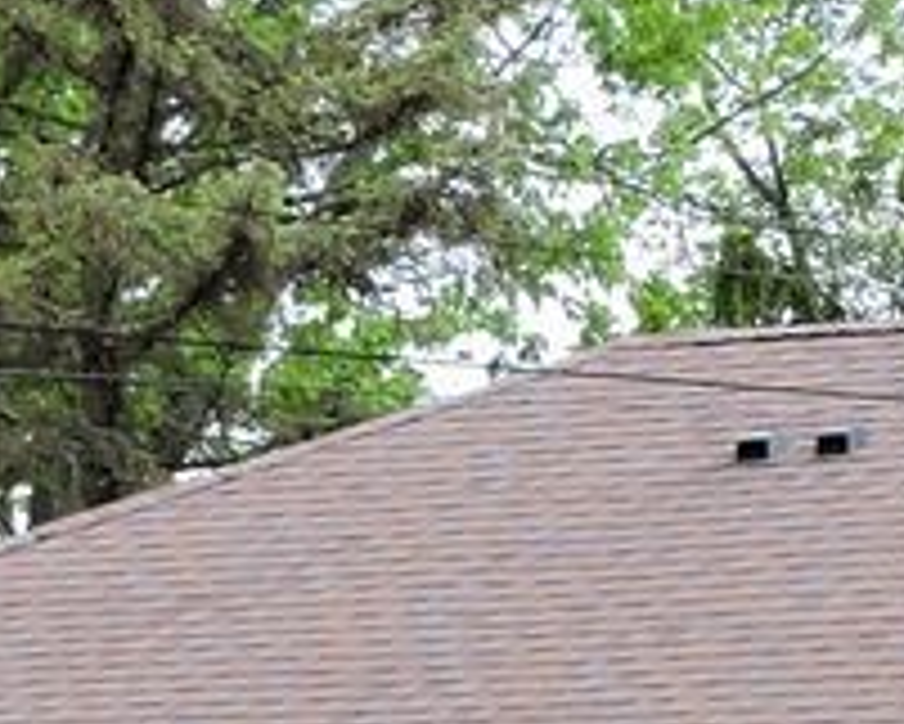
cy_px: 528
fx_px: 7789
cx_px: 1174
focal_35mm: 291
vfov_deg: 5.3
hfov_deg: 6.6
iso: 100
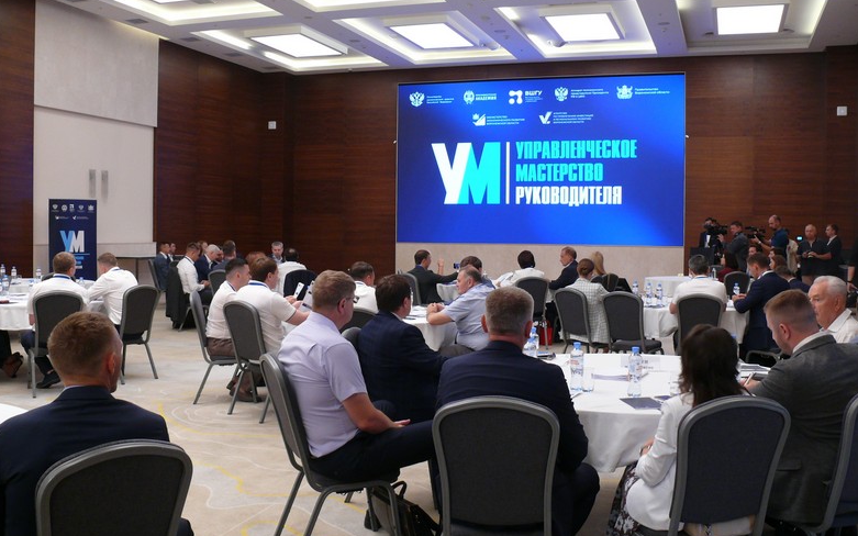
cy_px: 264
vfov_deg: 33.6
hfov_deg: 51.5
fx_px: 889
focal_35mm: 38
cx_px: 433
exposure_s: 1/30
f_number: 2.8
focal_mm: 7.4
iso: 200
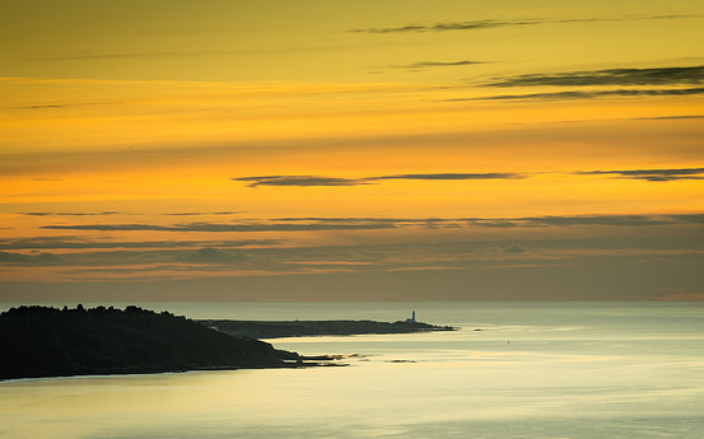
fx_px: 4104
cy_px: 227
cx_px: 367
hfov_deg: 9.8
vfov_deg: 6.1
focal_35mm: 214
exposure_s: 8
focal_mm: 200
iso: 64
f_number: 14
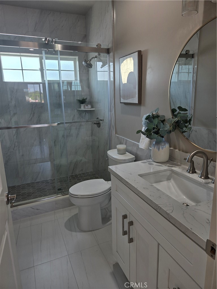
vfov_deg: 73.9
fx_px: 192
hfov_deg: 58.9
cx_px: 108
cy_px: 144
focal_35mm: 23
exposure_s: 1/120
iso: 40
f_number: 1.8
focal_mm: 5.4
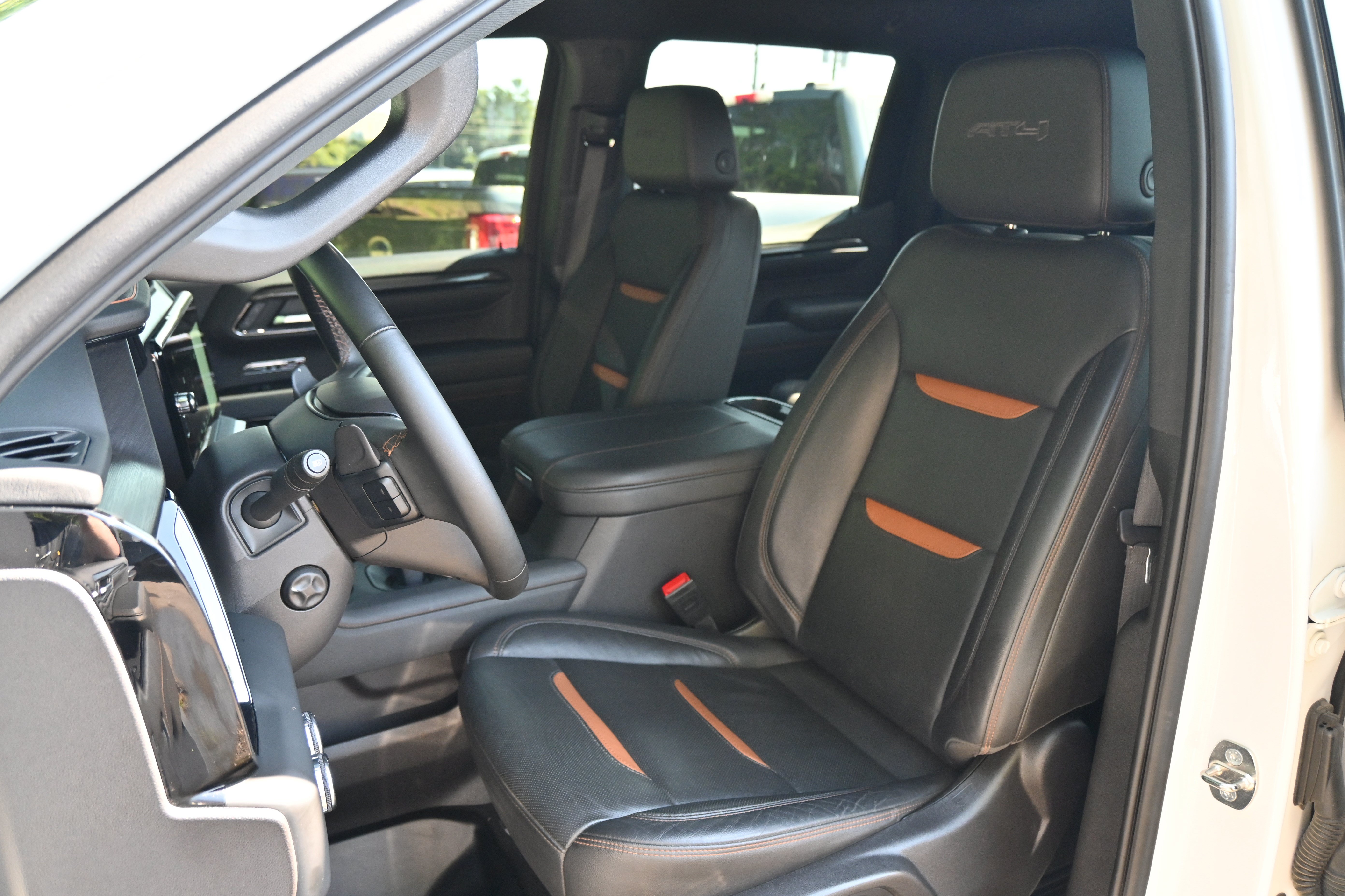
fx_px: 1037
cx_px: 672
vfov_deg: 46.8
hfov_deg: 65.9
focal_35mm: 28
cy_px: 448
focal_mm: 18.5
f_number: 3.8
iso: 720
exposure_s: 1/125
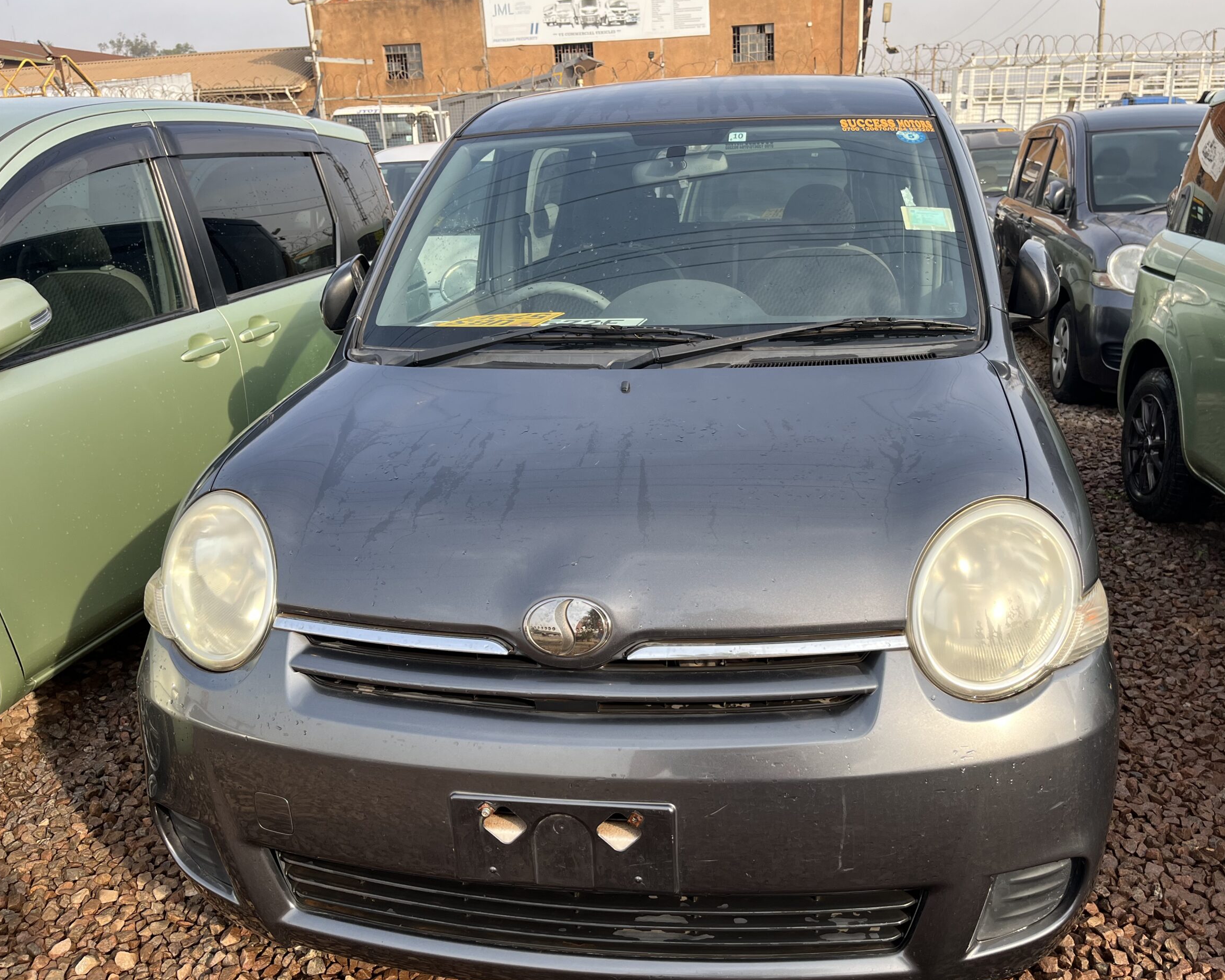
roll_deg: +2.2
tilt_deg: -16.9
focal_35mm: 28
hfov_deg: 62.1
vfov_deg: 51.5
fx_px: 1015
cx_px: 664
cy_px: 502
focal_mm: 5.1
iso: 50
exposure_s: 1/864
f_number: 1.6
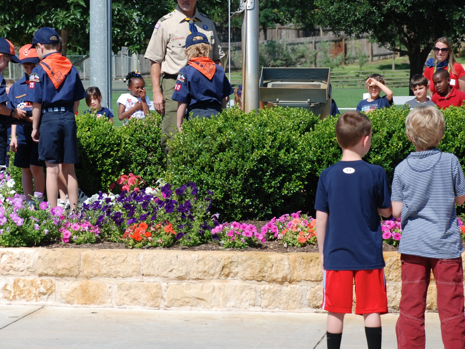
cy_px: 109
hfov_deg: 10.9
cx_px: 158
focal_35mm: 181
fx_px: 2429
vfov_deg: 8.2
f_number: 5.6
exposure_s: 1/500
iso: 160
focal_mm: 75
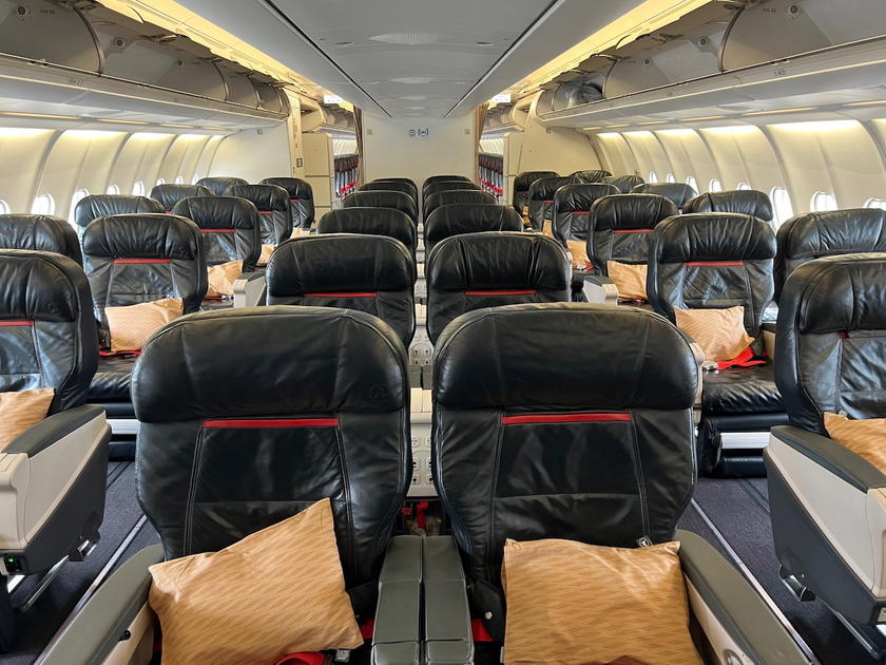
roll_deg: +2.0
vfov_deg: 53.1
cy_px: 332
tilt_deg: -15.8
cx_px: 443
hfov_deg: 67.3
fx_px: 665
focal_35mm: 26
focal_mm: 5.7
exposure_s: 1/57
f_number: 1.5
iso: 320
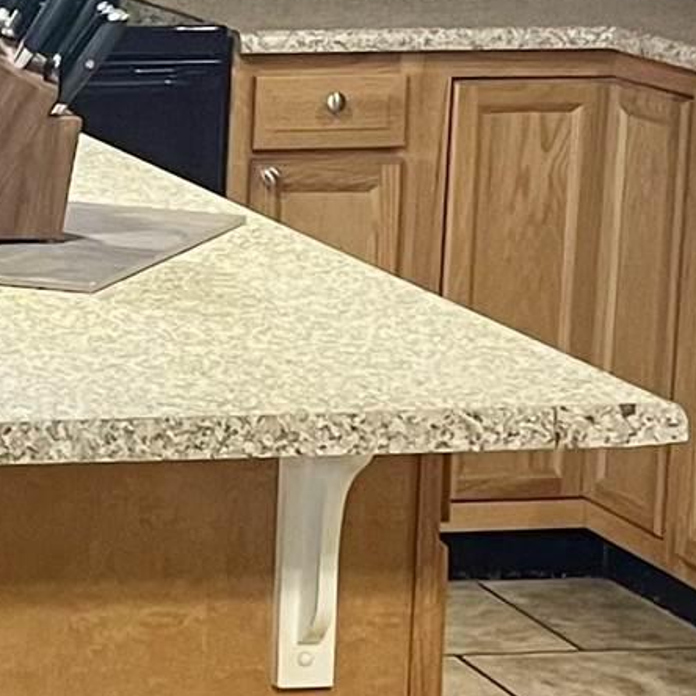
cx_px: -387
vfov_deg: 11.0
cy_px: 252
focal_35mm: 159
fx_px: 3617
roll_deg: -0.4
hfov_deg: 10.6
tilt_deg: -10.9
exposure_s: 1/60
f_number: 1.6
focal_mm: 5.1
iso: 320
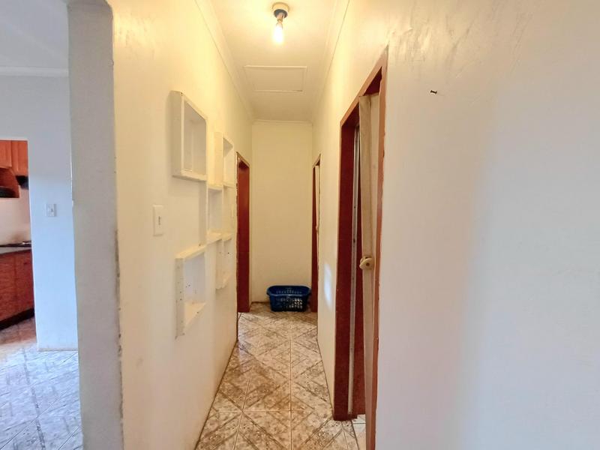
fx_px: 277
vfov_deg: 78.1
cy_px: 225
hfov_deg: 94.5
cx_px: 300
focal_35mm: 16
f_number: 2.2
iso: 250
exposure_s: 1/25
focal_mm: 1.64
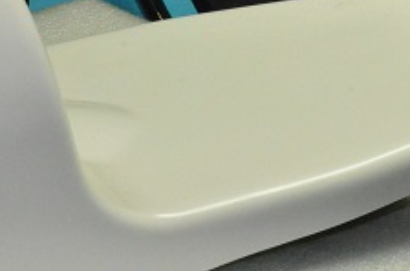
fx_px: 2430
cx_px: 97
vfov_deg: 6.4
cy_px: 102
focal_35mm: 214
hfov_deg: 9.6
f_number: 22
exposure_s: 1/200
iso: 6400
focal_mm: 50
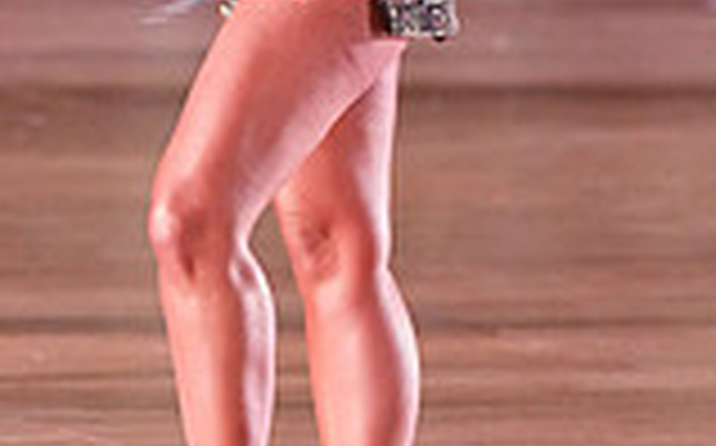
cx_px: 786
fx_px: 11189
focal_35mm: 574
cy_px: -153
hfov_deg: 3.7
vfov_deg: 2.3
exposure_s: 1/200
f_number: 4.5
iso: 4000
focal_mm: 154
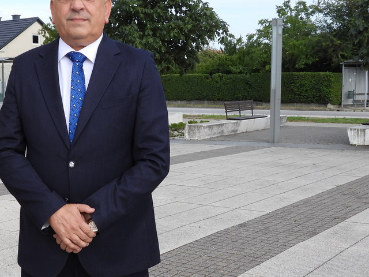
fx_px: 640
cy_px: 146
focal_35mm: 60
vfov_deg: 24.4
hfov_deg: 31.8
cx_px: 105
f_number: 3.2
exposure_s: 1/640
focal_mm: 5.8
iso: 100
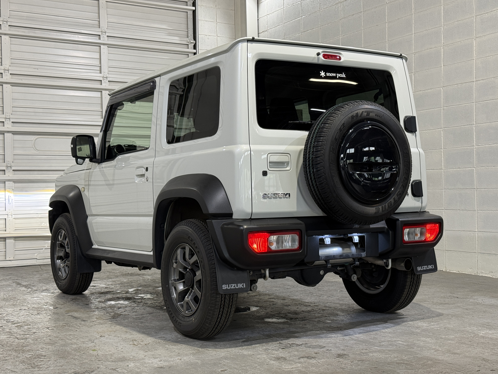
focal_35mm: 49
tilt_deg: +0.1
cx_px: 247
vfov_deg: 29.7
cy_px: 189
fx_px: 705
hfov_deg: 38.9
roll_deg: +0.7
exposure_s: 1/60
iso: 100
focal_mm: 6.76
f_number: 1.78
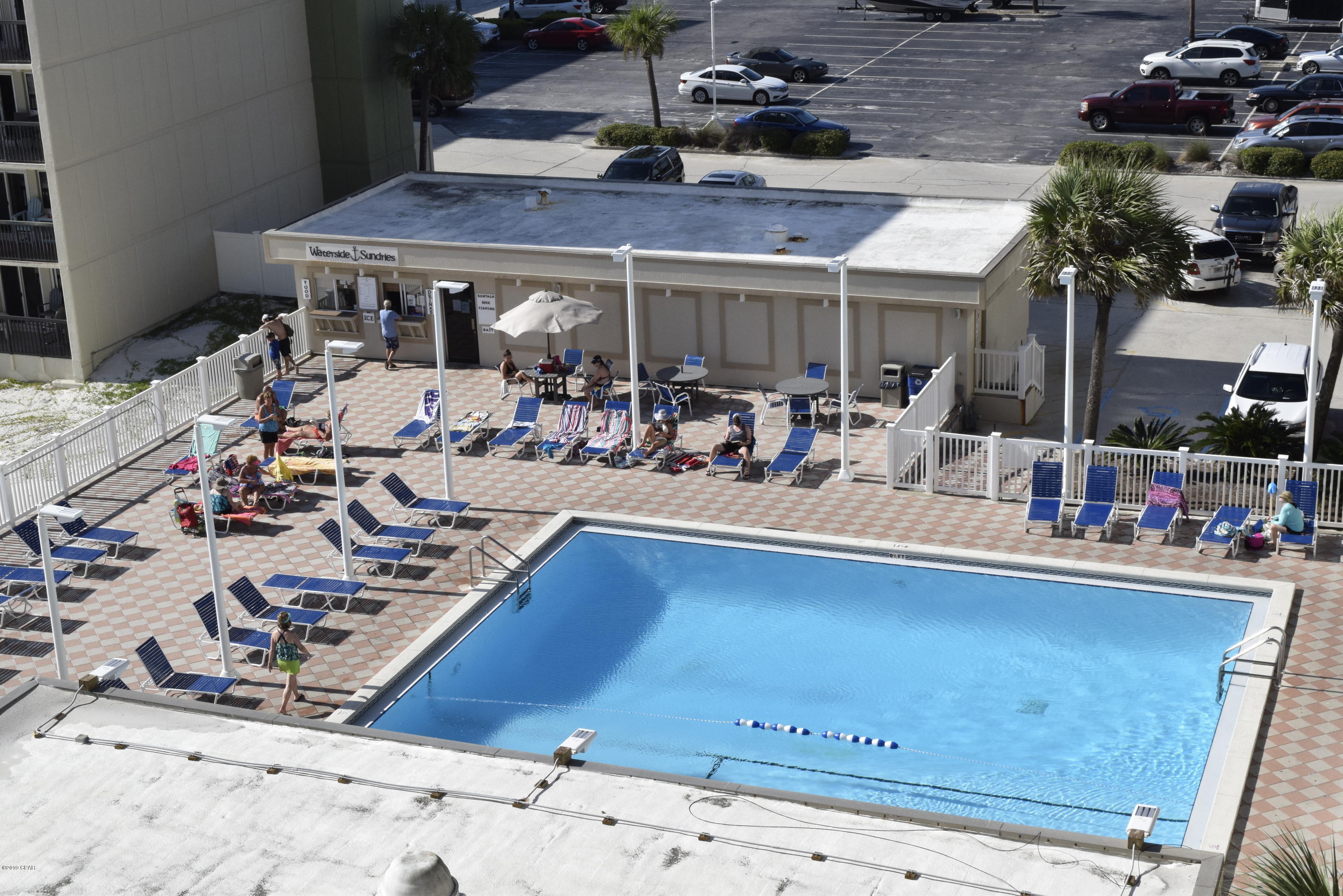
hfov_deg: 35.1
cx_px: 672
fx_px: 2126
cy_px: 448
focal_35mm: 57
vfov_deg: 23.8
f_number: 18
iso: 800
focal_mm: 38
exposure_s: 1/640
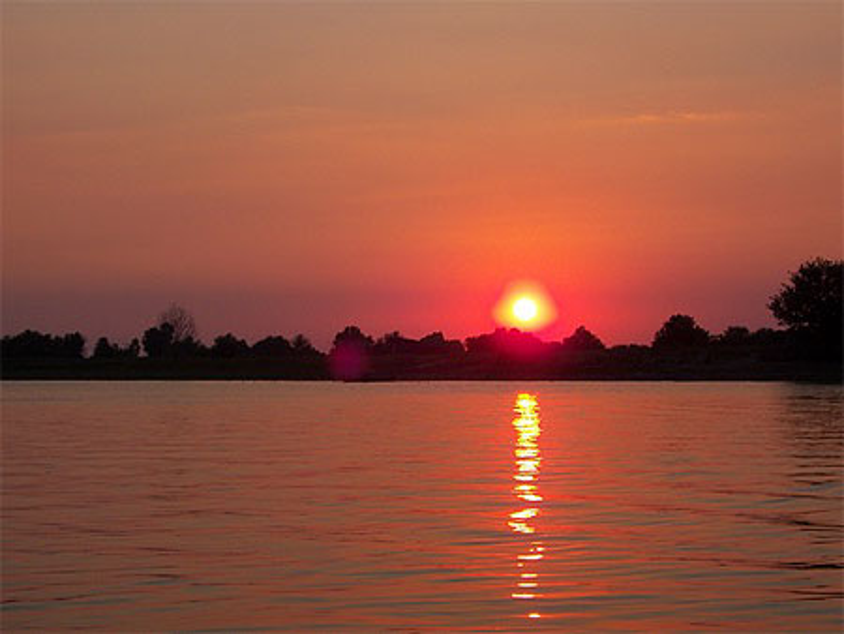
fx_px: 2122
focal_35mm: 87
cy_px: 317
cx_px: 422
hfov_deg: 22.5
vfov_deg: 17.0
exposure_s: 1/250
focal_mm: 14.5
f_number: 4.3
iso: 80
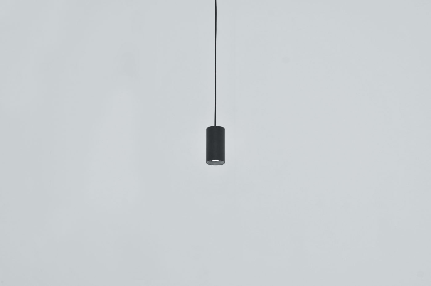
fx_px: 933
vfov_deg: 17.5
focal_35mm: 78
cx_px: 216
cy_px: 143
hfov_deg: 26.0
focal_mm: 52
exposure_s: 1/60
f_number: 8
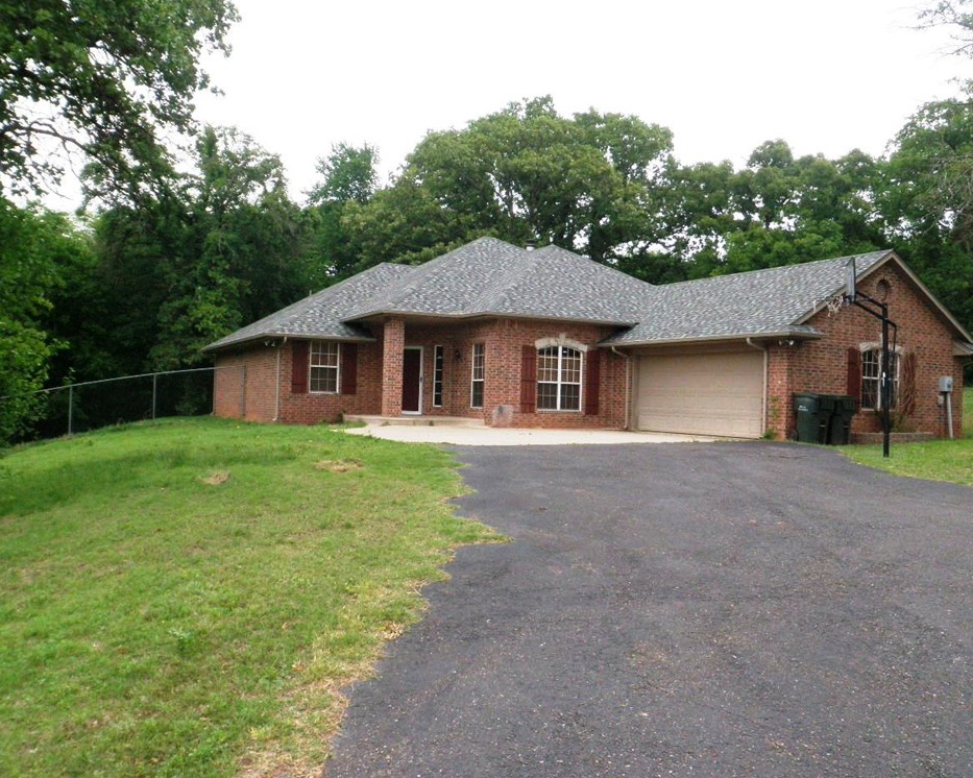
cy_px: 387
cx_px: 473
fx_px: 864
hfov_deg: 58.8
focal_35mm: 30
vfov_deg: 48.5
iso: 250
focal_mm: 5
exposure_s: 1/500
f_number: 3.5
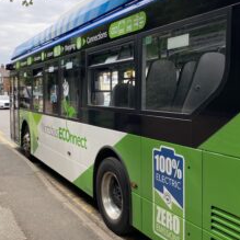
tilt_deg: -0.9
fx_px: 329
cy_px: 114
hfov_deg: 40.0
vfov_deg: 40.0
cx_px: 113
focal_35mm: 42
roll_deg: +1.8
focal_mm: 4.25
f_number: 1.8
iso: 32
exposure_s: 1/728
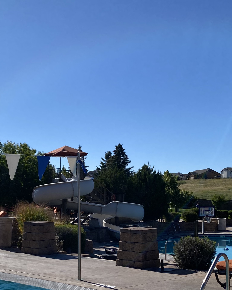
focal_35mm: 53
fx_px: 455
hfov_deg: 28.6
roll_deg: -1.1
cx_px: 99
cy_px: 213
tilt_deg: -1.1
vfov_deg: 34.7
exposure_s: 1/4115
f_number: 1.8
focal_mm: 4.25
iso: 32
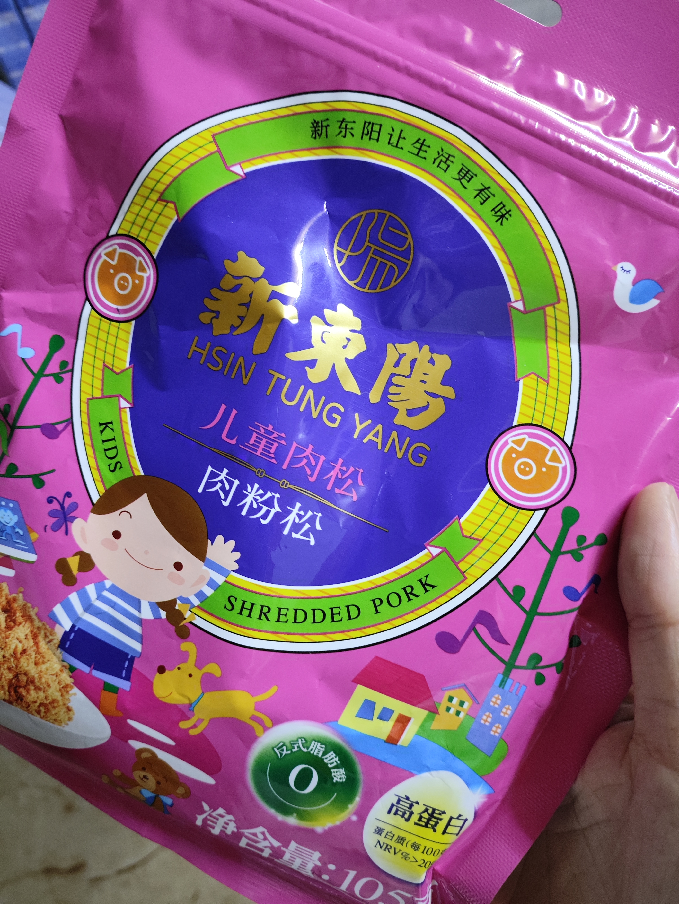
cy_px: 452
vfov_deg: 69.4
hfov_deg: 54.9
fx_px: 653
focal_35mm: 25
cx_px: 340
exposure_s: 1/25
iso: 928
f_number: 1.79
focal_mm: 4.71
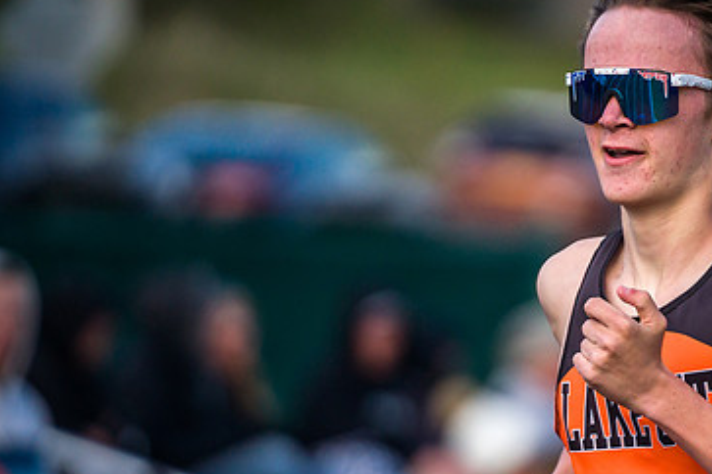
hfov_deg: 2.7
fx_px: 15168
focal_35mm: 767
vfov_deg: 1.8
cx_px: 613
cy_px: 313
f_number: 5.6
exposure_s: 1/2500
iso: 1250
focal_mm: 400
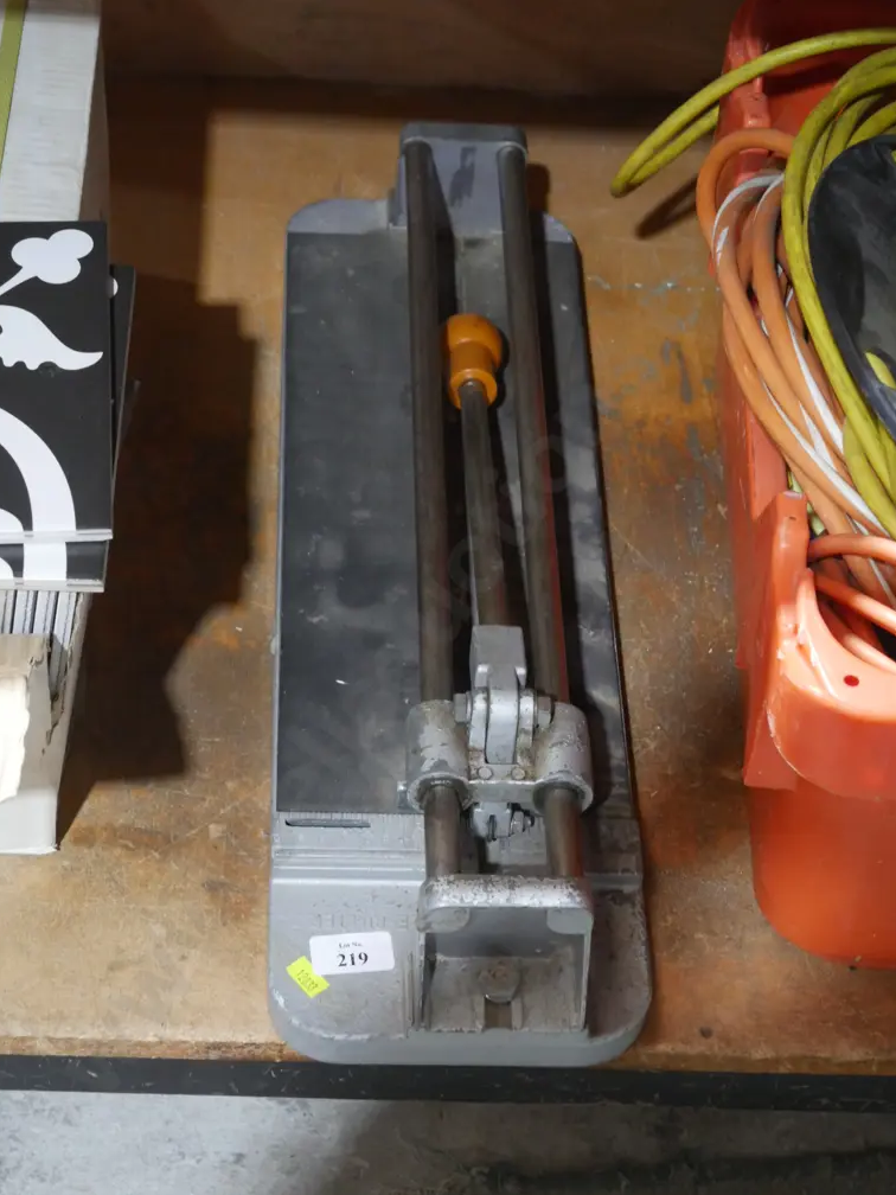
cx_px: 444
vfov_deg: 29.8
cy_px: 605
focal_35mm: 65
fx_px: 2243
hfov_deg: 22.6
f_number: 5.4
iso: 3200
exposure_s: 1/50
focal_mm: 32
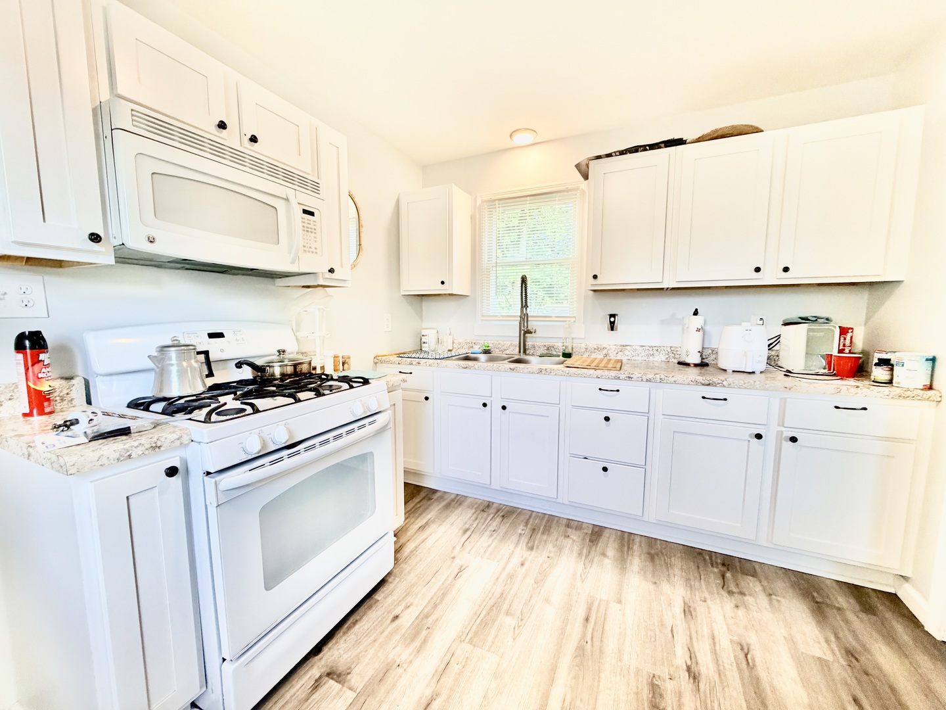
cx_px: 473
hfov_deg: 102.1
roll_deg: +0.2
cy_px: 355
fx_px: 383
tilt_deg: -5.8
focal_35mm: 14
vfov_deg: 85.7
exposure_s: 1/120
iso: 250
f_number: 2.2
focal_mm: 2.22
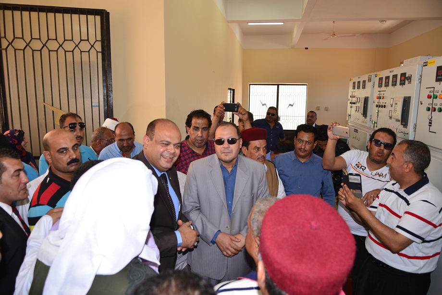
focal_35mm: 24
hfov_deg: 73.7
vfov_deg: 53.2
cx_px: 221
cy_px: 148
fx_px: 295
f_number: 5
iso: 450
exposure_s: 1/100
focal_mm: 24
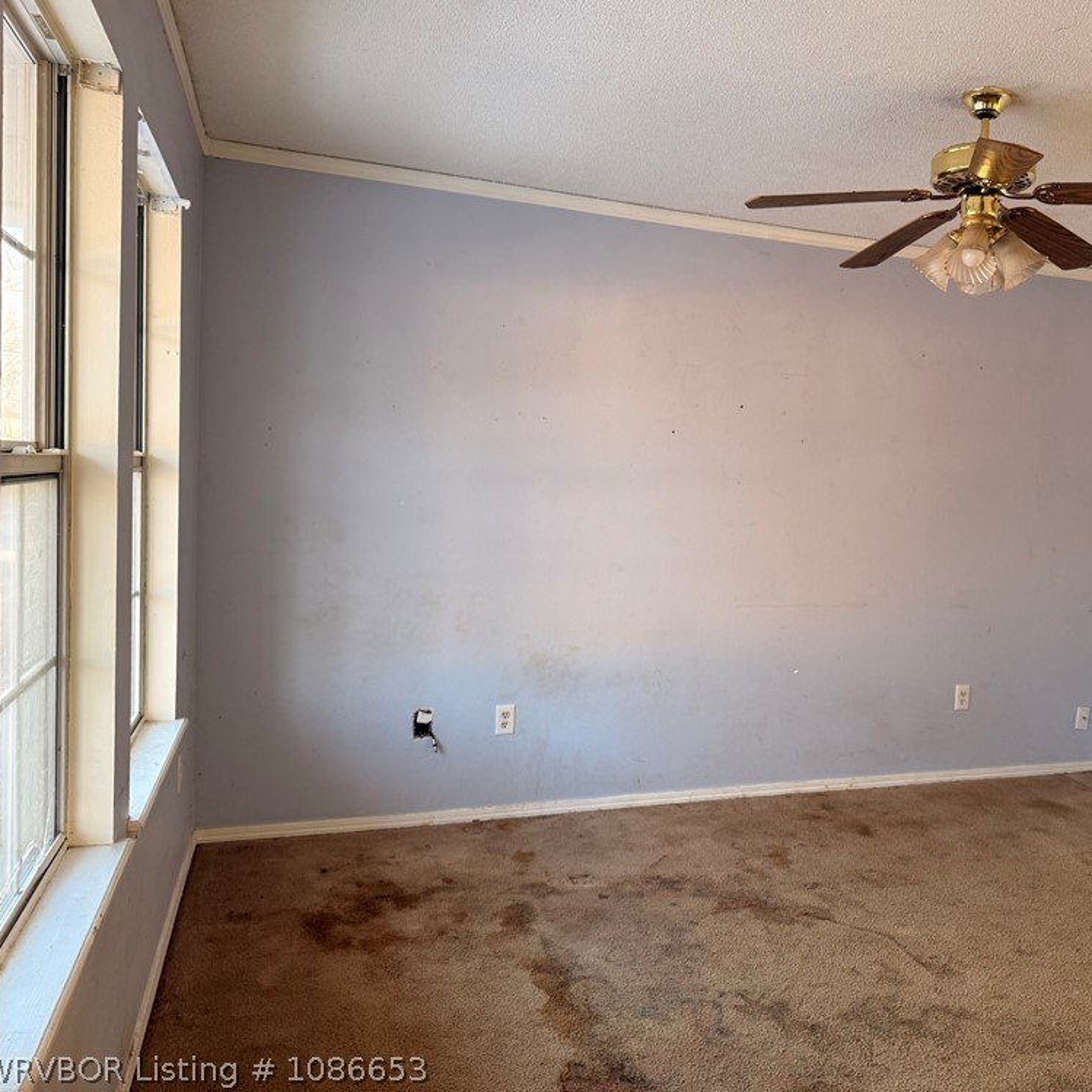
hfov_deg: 54.6
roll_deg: -2.8
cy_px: 534
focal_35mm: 29
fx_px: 1035
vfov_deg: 55.6
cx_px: 719
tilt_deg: -2.4
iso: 160
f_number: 1.78
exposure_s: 1/121
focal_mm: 6.76
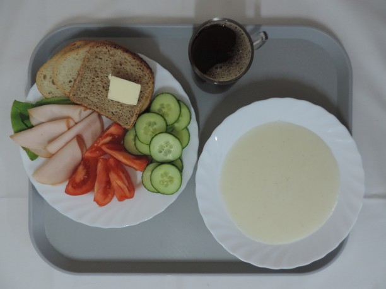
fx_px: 268
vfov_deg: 56.8
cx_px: 193
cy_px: 144
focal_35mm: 24
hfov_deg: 71.6
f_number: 3
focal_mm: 4.3
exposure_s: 1/30
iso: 400
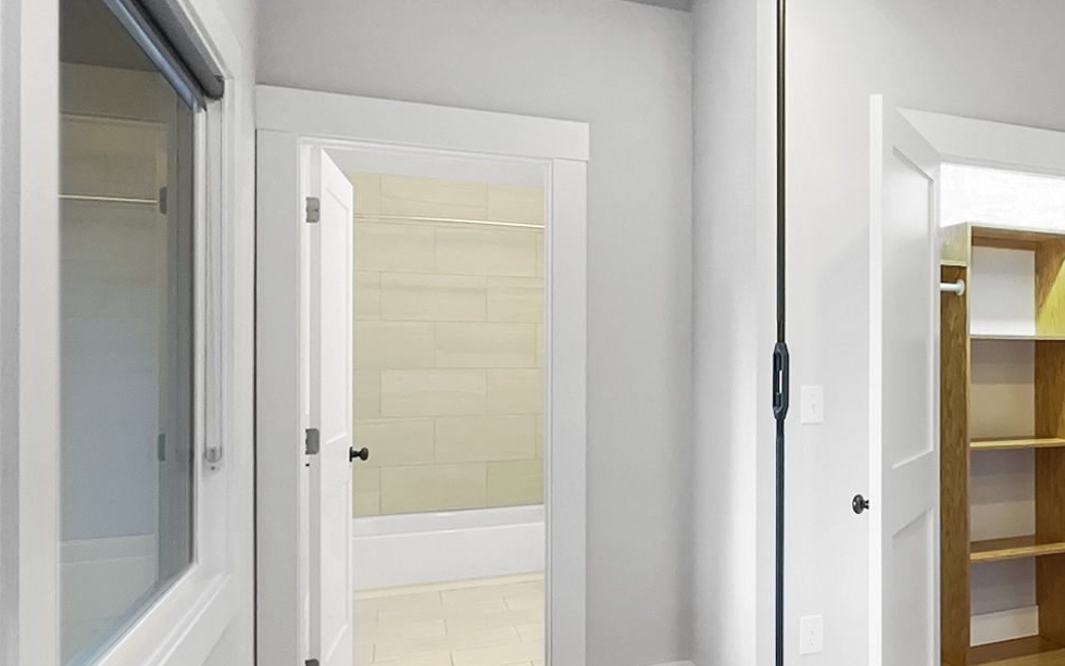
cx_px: 900
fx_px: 900
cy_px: 349
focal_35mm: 31
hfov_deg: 55.4
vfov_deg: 40.6
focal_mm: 2.22
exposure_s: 1/60
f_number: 2.2
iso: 200
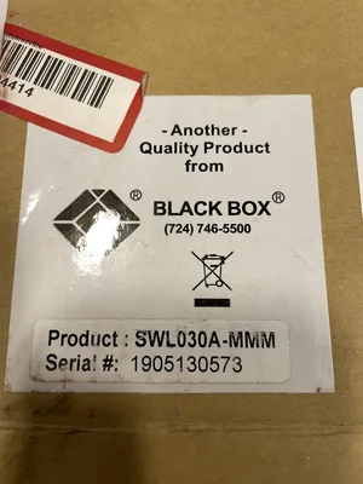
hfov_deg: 53.1
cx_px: 182
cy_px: 242
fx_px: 364
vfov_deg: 67.3
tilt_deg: -78.6
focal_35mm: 26
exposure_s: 1/60
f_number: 1.6
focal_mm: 4.2
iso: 125
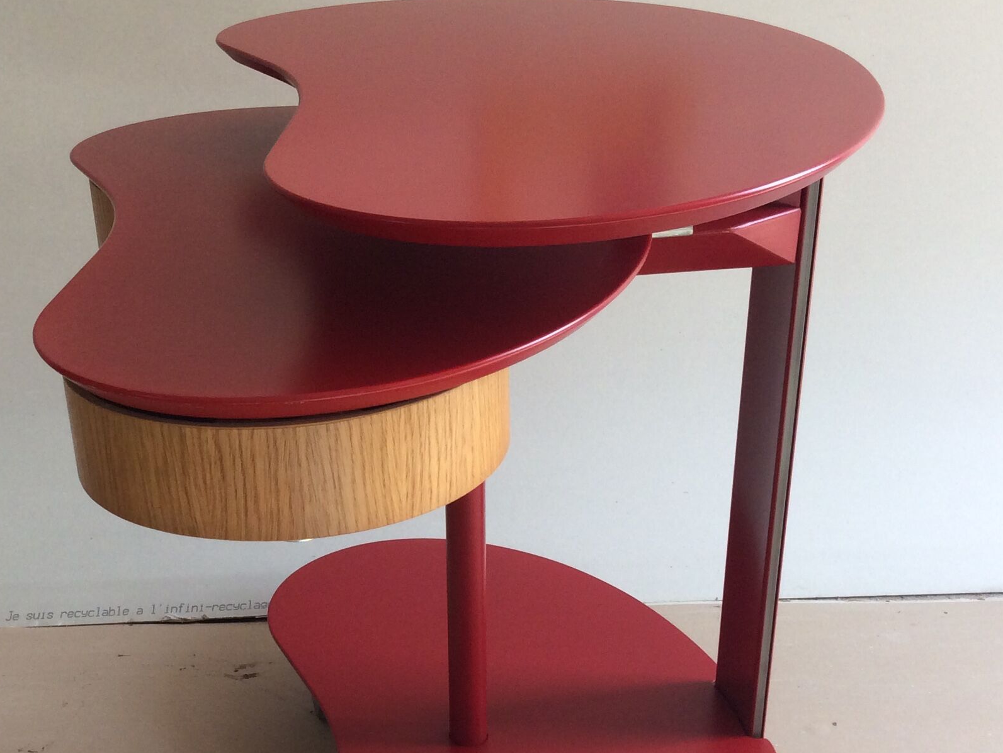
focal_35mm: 52
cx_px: 325
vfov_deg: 27.7
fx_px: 1507
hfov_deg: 36.4
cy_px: 544
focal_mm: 3.3
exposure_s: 1/100
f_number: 2.4
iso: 50
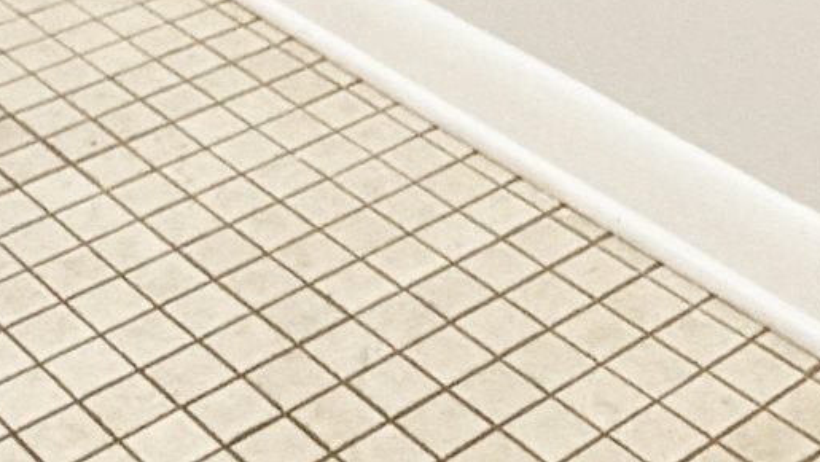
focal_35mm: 91
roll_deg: +0.1
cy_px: -938
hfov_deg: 23.4
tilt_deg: +0.2
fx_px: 1979
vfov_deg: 9.9
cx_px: 346
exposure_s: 1/60
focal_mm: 2.22
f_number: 2.2
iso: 200
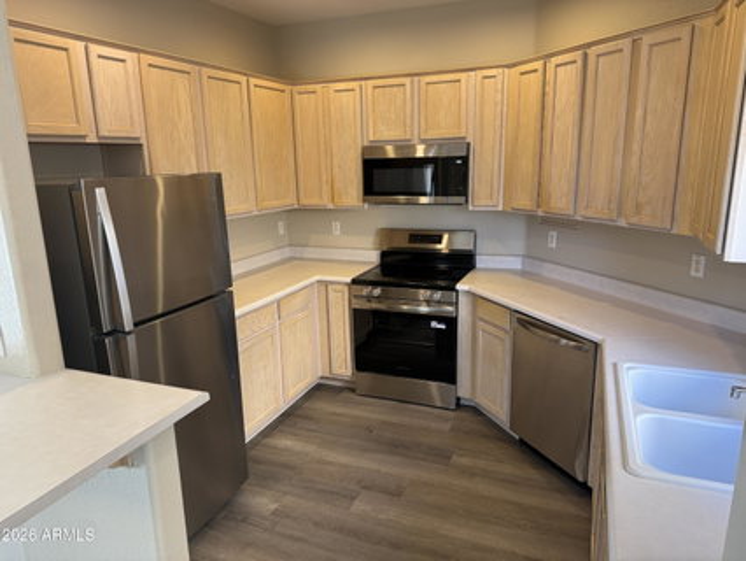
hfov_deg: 71.6
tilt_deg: -13.2
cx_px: 373
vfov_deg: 56.9
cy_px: 280
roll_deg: +1.5
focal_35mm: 24
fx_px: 518
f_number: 1.78
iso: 125
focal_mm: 6.76
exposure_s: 1/60
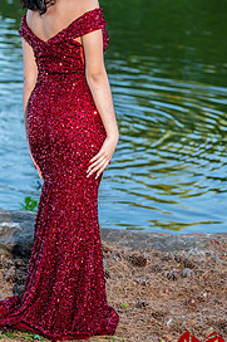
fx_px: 1174
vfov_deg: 16.5
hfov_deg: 11.0
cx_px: 85
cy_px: 116
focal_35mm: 124
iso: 320
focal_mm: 75
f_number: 2.8
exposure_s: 1/200
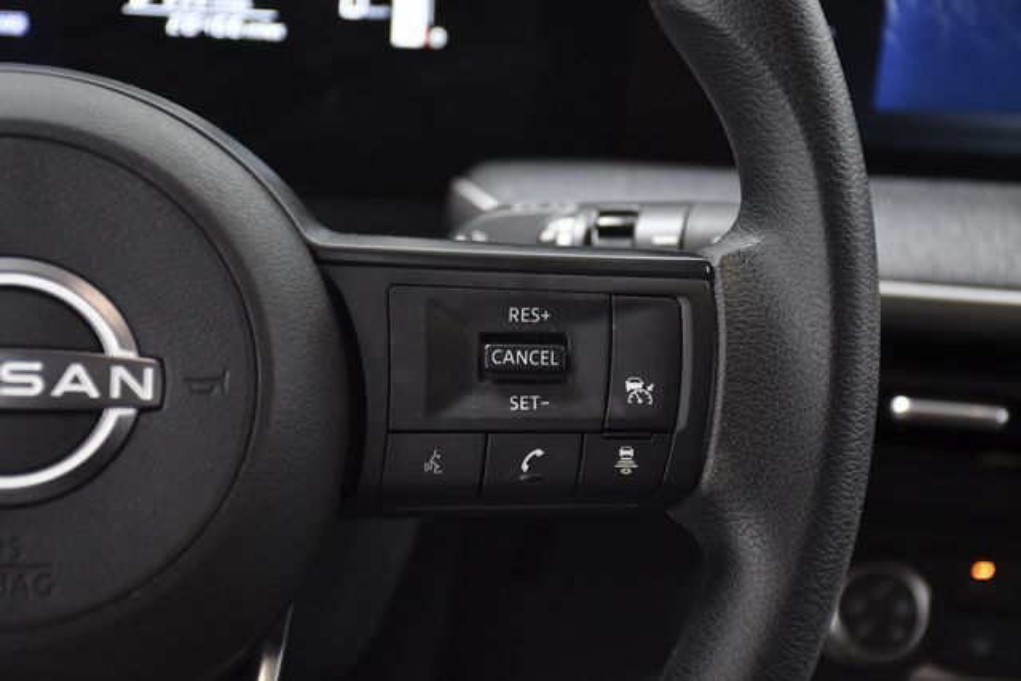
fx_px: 2383
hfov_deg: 24.2
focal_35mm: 84
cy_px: 340
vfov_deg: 16.3
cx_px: 510
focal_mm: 56
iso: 1250
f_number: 4.8
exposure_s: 1/80
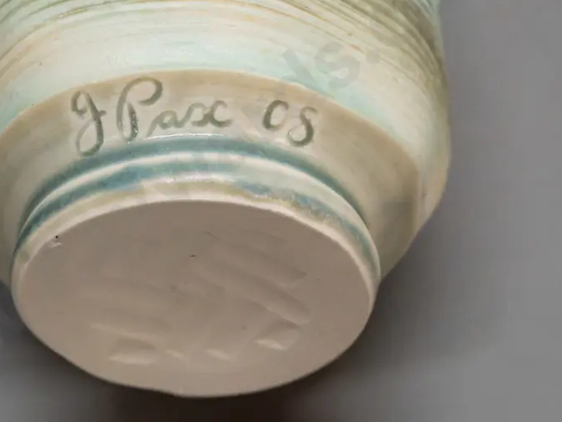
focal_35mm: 110
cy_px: 167
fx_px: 1787
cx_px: 200
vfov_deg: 13.5
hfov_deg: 17.8
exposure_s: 1/320
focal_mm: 36
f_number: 5.6
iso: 3200
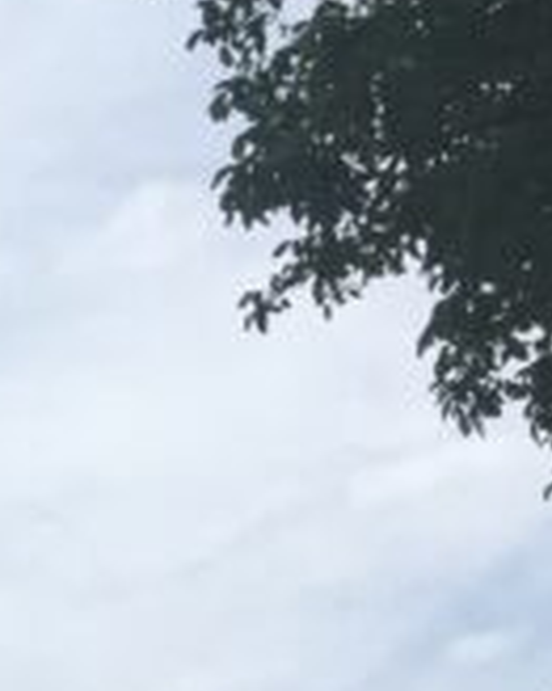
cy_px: 1117
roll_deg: -1.8
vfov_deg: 11.1
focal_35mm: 166
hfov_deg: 8.1
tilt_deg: +9.3
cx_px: -1049
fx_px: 3393
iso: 32
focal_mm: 4.15
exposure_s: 1/2083
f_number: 2.2
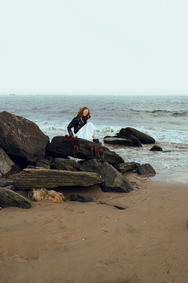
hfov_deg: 37.9
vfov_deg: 54.4
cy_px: 142
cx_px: 94
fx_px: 274
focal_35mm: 35
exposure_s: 1/400
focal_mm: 35
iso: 125
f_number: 4
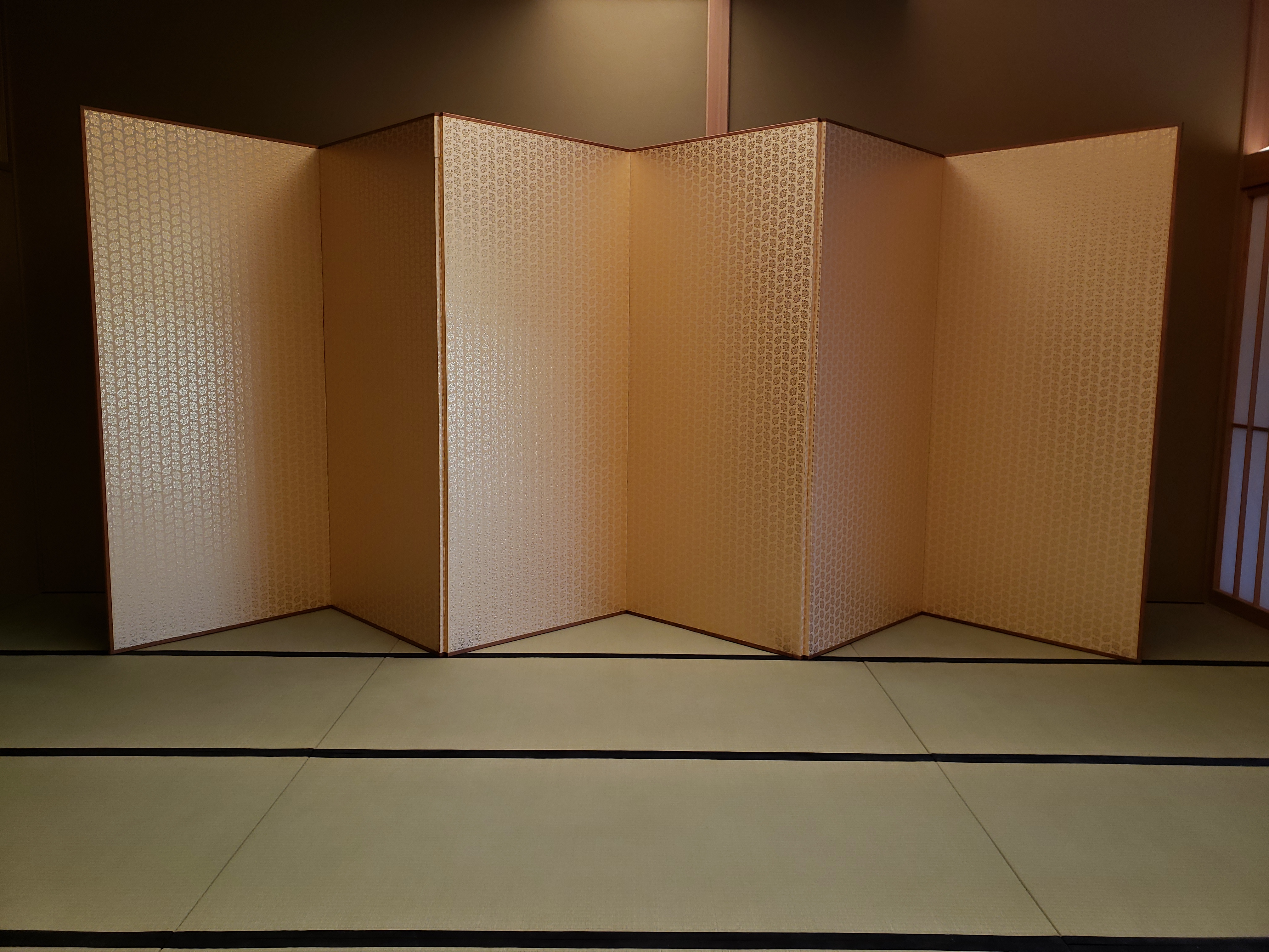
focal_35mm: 26
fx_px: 953
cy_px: 476
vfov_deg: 53.1
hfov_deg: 67.3
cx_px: 634
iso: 64
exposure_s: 1/60
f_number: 2.4
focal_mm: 4.3
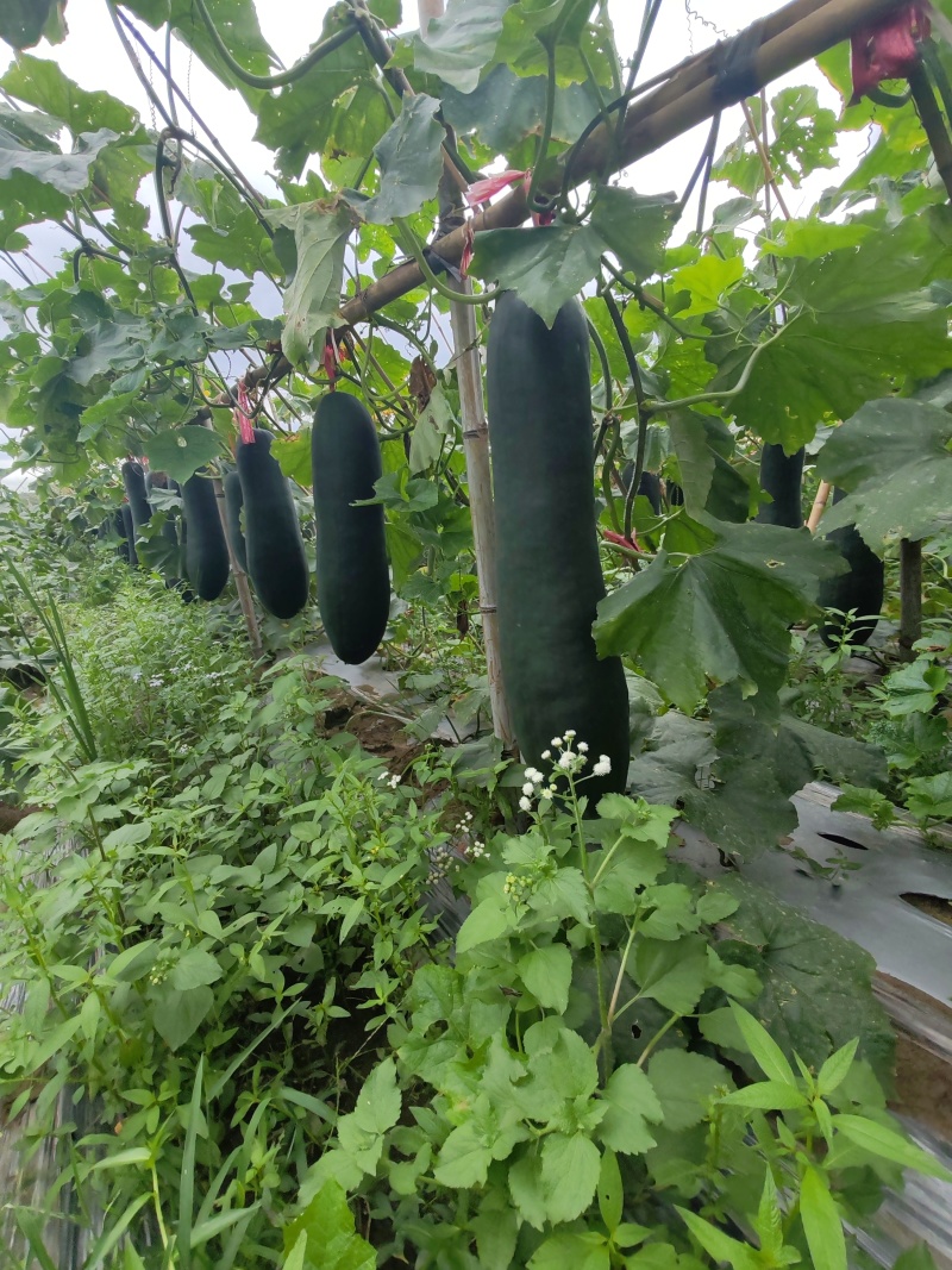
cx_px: 476
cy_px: 635
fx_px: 587
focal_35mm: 16
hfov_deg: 78.1
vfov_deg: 94.5
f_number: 2.2
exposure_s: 1/530
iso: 50
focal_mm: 1.96
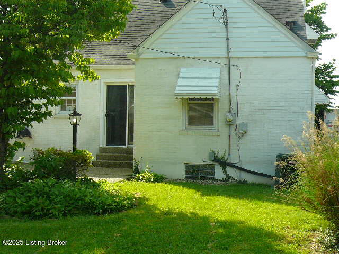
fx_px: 441
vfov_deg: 32.2
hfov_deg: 42.1
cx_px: 170
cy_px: 127
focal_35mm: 45
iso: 100
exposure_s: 1/500
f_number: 2.9
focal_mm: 4.9
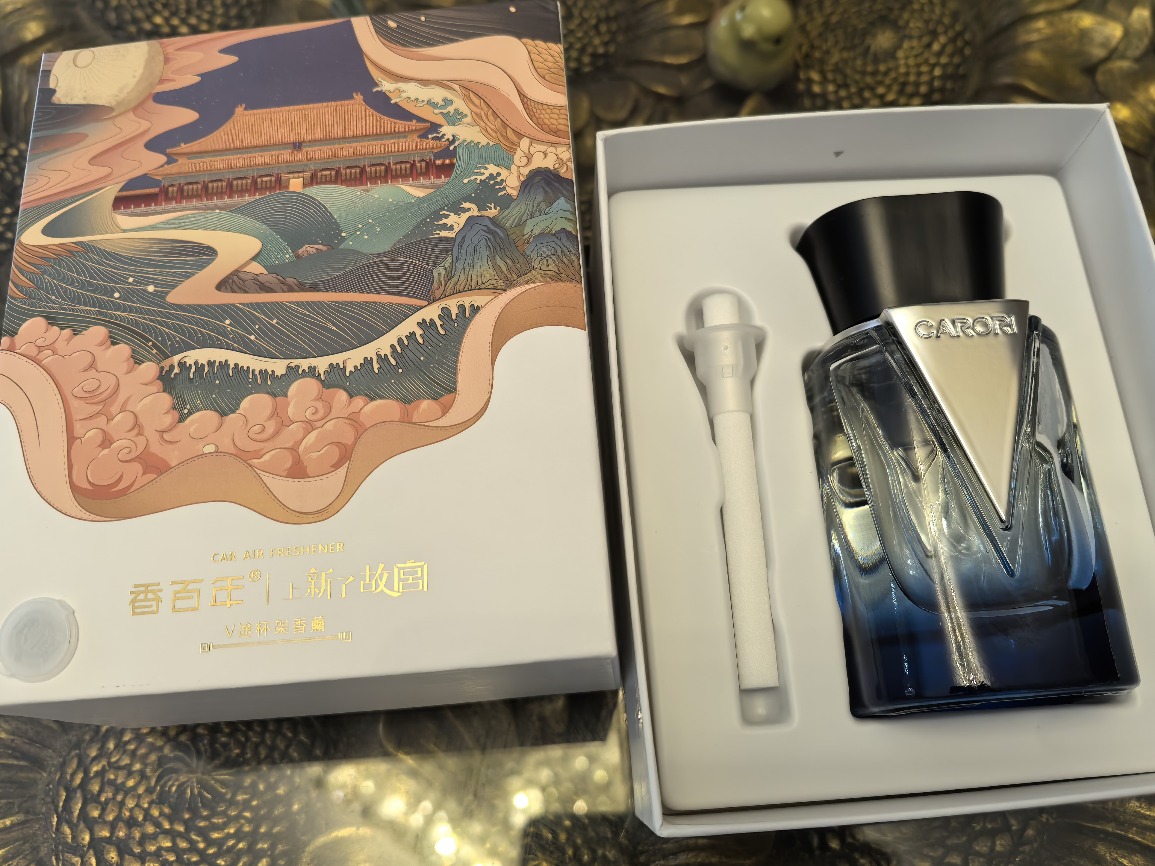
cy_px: 426
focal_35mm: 28
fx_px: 934
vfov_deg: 49.7
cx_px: 578
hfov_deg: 63.4
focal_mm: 6.35
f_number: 2
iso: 250
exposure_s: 1/50
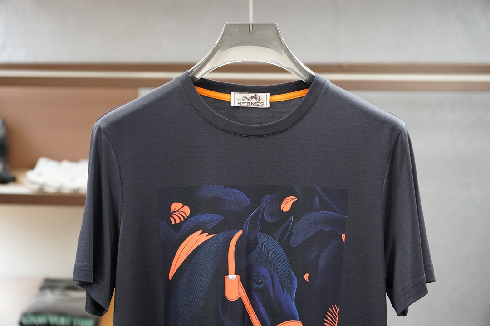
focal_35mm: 86
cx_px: 245
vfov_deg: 16.0
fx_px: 1164
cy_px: 163
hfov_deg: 23.8
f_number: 3.5
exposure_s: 1/125
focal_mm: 57
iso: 1000
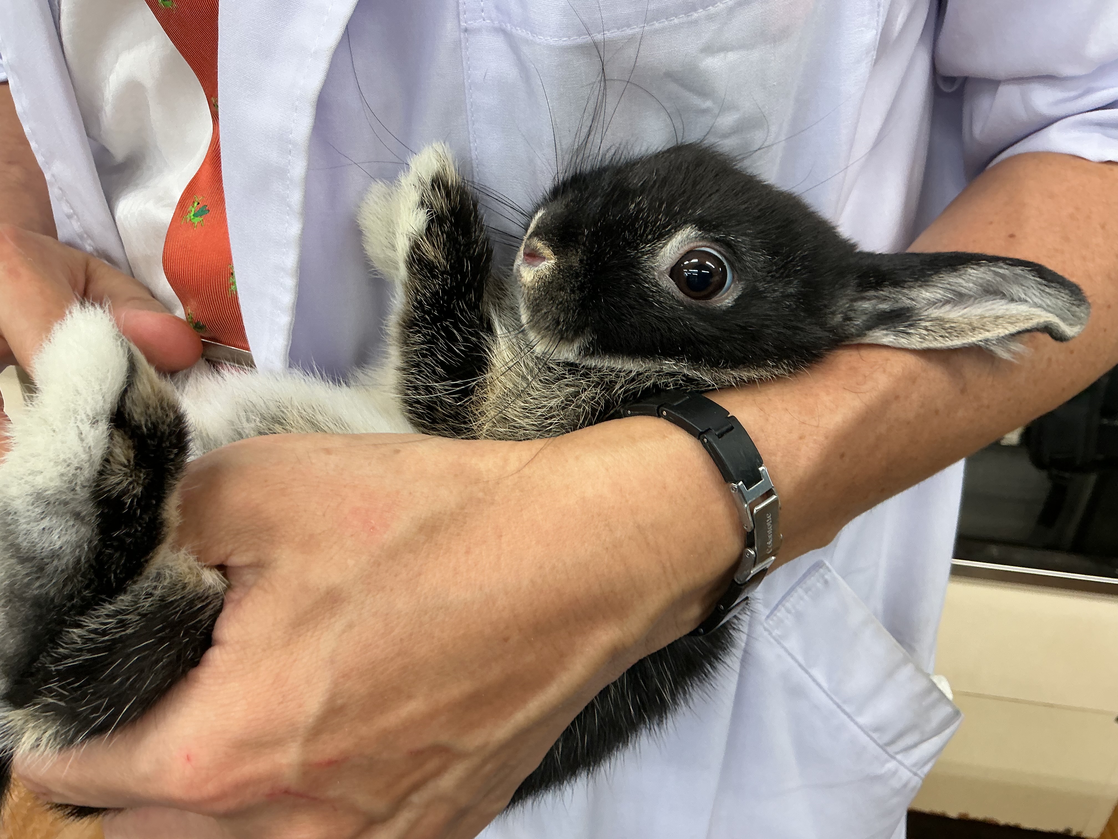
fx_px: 937
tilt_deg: -29.7
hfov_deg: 61.7
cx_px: 559
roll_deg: -2.6
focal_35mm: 29
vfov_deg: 48.2
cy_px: 420
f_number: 1.8
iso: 50
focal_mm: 3
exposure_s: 1/50
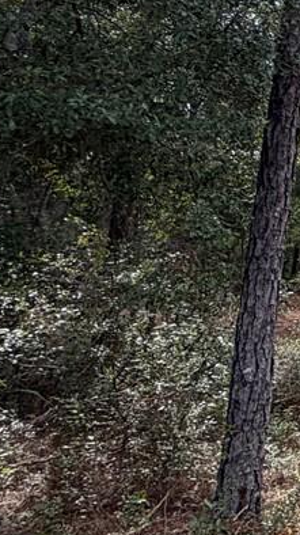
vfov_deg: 33.2
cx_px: 848
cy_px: 130
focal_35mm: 62
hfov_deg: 12.0
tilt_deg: +11.8
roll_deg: +0.0
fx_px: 879
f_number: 2.2
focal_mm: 2.22
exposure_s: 1/349
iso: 50
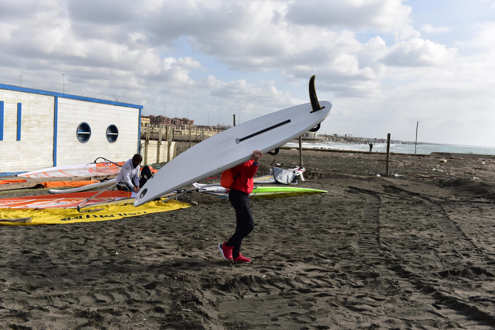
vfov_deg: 36.9
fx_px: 495
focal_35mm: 36
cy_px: 165
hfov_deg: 53.1
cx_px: 248
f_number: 5
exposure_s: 1/800
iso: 100
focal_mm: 36
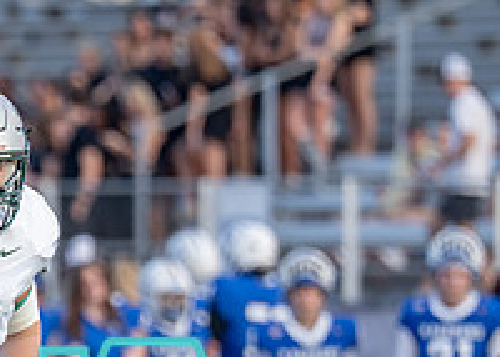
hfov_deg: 2.5
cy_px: 418
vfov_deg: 1.8
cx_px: -291
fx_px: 11236
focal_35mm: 791
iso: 500
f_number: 2.8
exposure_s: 1/1250
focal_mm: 173
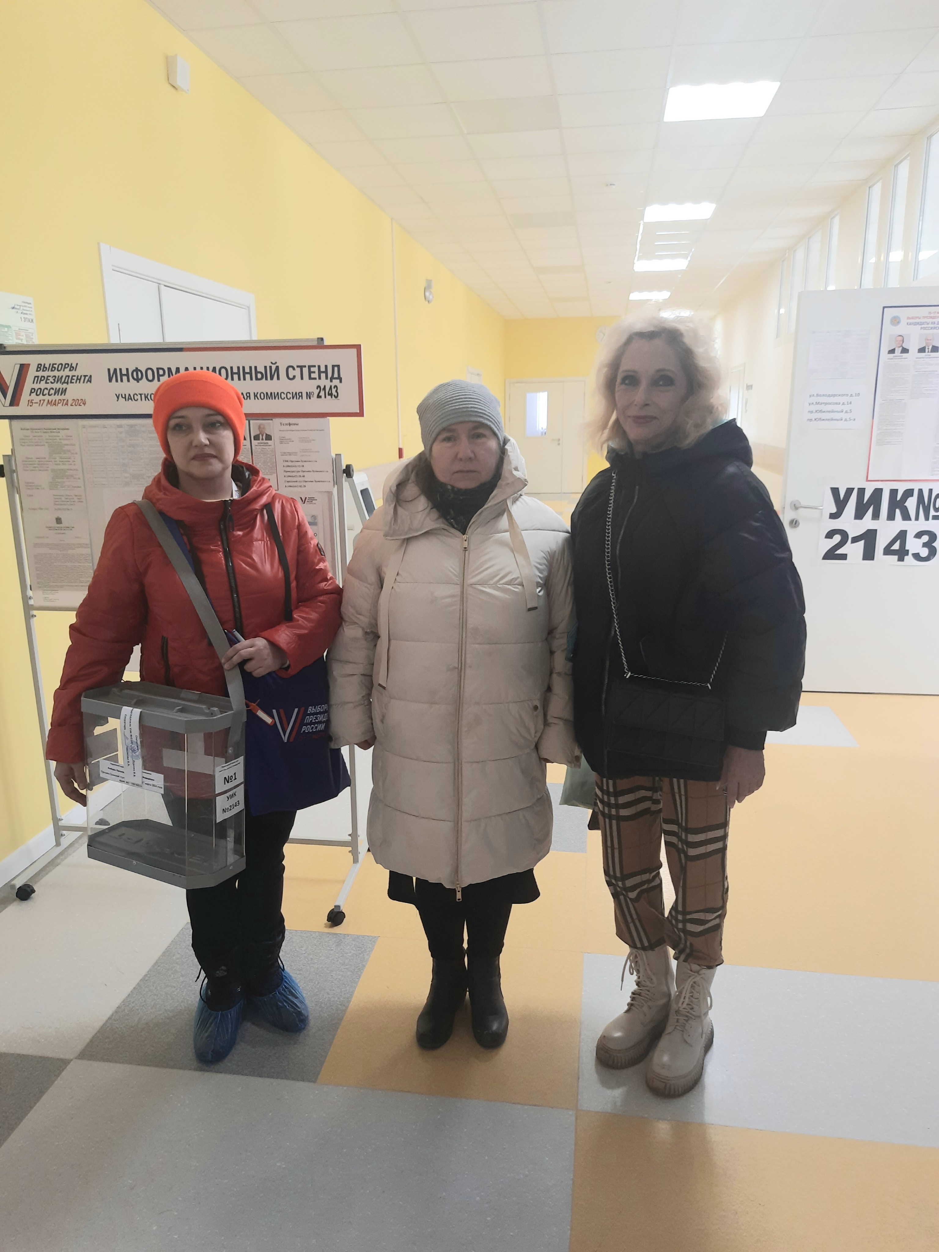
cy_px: 626
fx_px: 868
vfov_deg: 71.6
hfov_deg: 56.8
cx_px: 470
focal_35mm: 24
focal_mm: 5.23
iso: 100
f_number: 1.8
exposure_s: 1/50
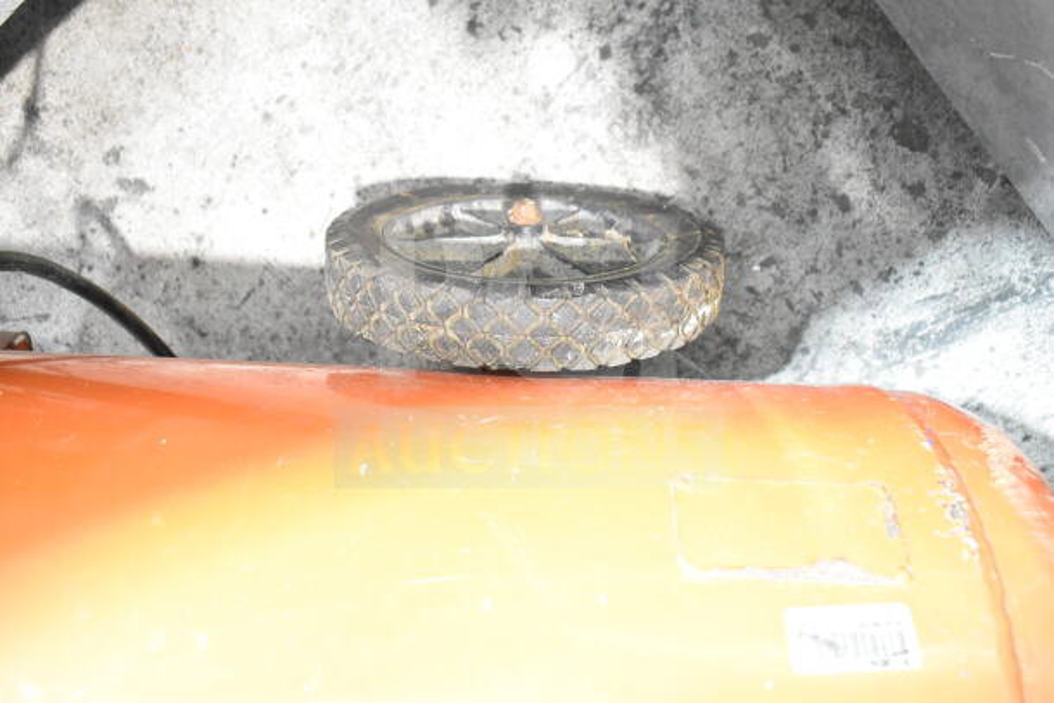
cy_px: 352
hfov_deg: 57.2
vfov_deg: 40.0
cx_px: 527
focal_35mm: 33
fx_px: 966
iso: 5600
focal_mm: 22
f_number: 3.8
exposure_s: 1/40
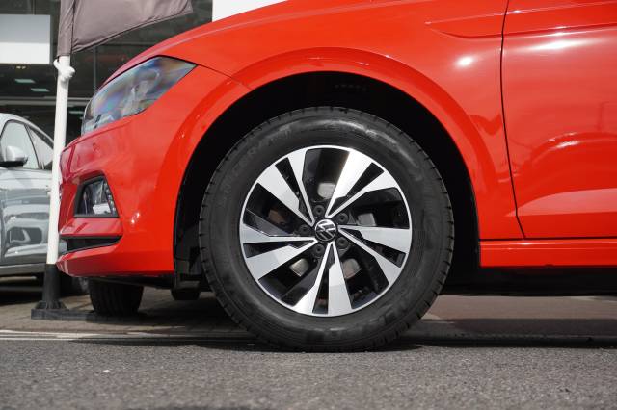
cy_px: 205
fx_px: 951
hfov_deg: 36.0
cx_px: 308
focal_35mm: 56
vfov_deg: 24.4
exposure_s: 1/250
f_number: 6.7
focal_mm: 37
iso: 100
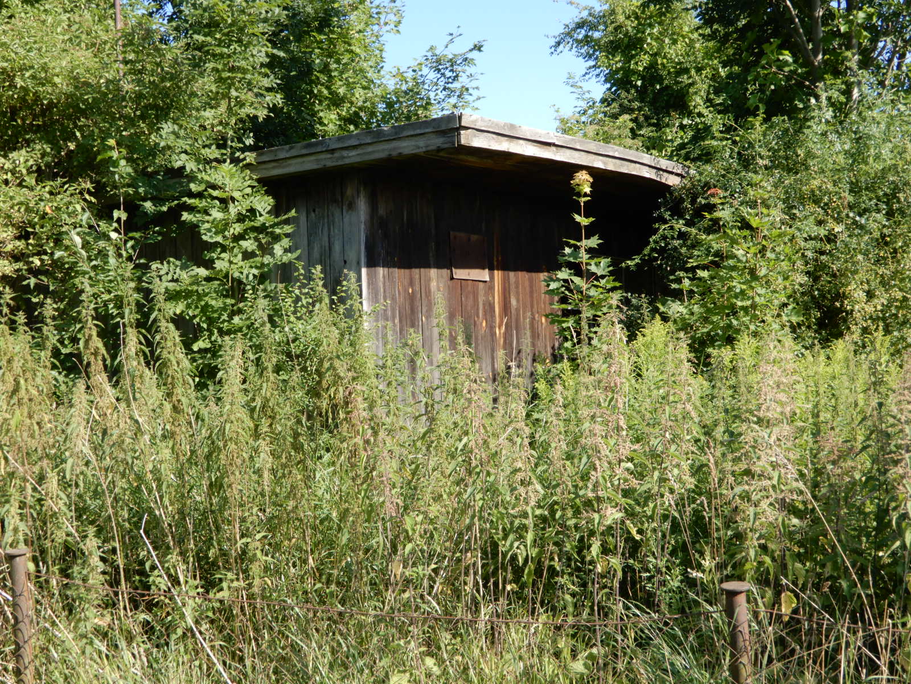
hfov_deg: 42.1
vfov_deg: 32.2
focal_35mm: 45
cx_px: 456
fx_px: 1184
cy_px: 342
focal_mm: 8
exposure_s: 1/250
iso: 80
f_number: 4
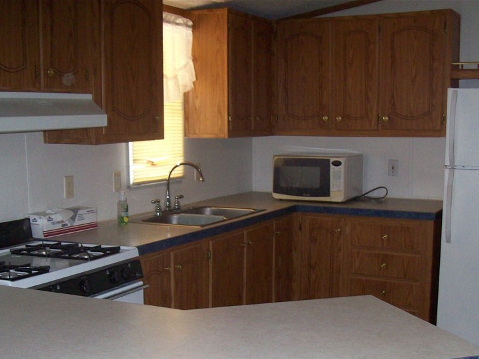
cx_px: 217
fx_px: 705
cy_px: 254
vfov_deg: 28.2
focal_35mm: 51
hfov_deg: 37.5
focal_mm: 6
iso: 200
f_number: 2.7
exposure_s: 1/64
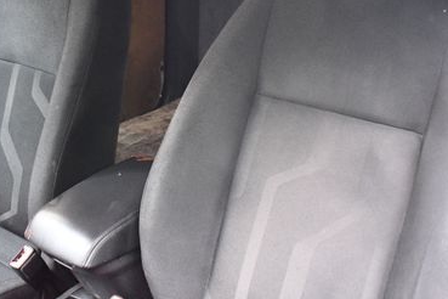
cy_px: 62
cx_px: 219
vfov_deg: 25.6
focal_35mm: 52
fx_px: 647
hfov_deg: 38.2
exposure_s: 1/100
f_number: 3.8
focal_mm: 20
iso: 3200
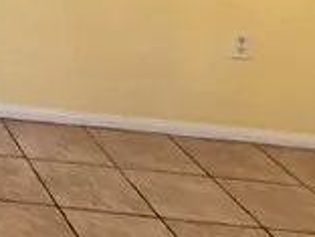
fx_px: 837
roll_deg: -1.6
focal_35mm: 92
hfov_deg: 15.8
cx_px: -349
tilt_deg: -3.5
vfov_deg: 14.0
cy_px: -213
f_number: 2.2
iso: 640
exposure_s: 1/60
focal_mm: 2.22
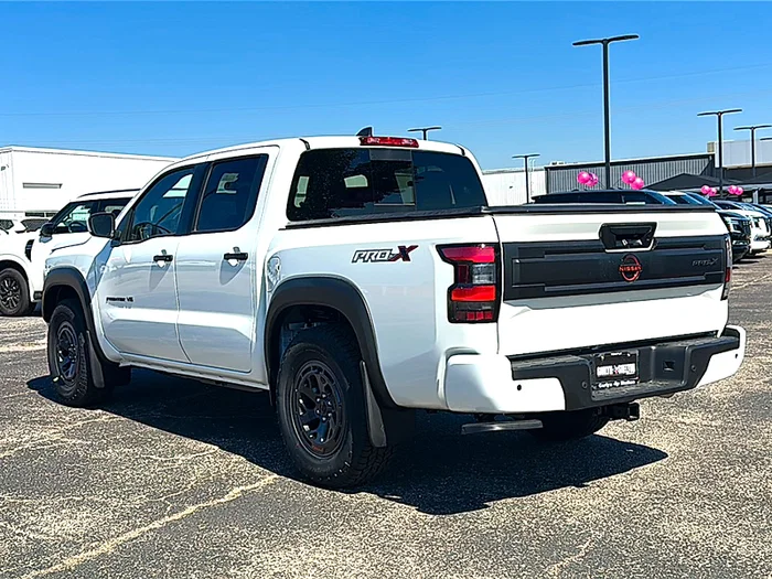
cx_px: 386
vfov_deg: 37.7
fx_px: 847
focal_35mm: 38
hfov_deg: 49.0
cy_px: 290
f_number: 1.78
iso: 80
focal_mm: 6.86
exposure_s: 1/6667
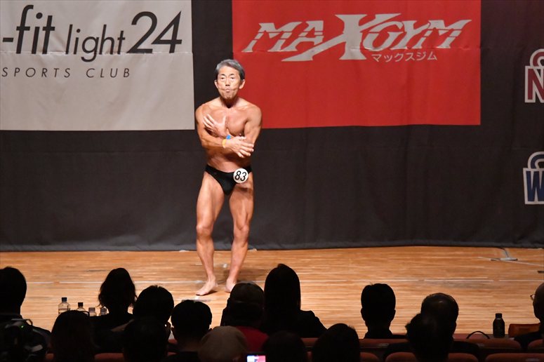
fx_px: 3278
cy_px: 181
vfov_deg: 6.3
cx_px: 272
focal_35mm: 217
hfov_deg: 9.5
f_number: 5.6
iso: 12800
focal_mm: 145
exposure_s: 1/400
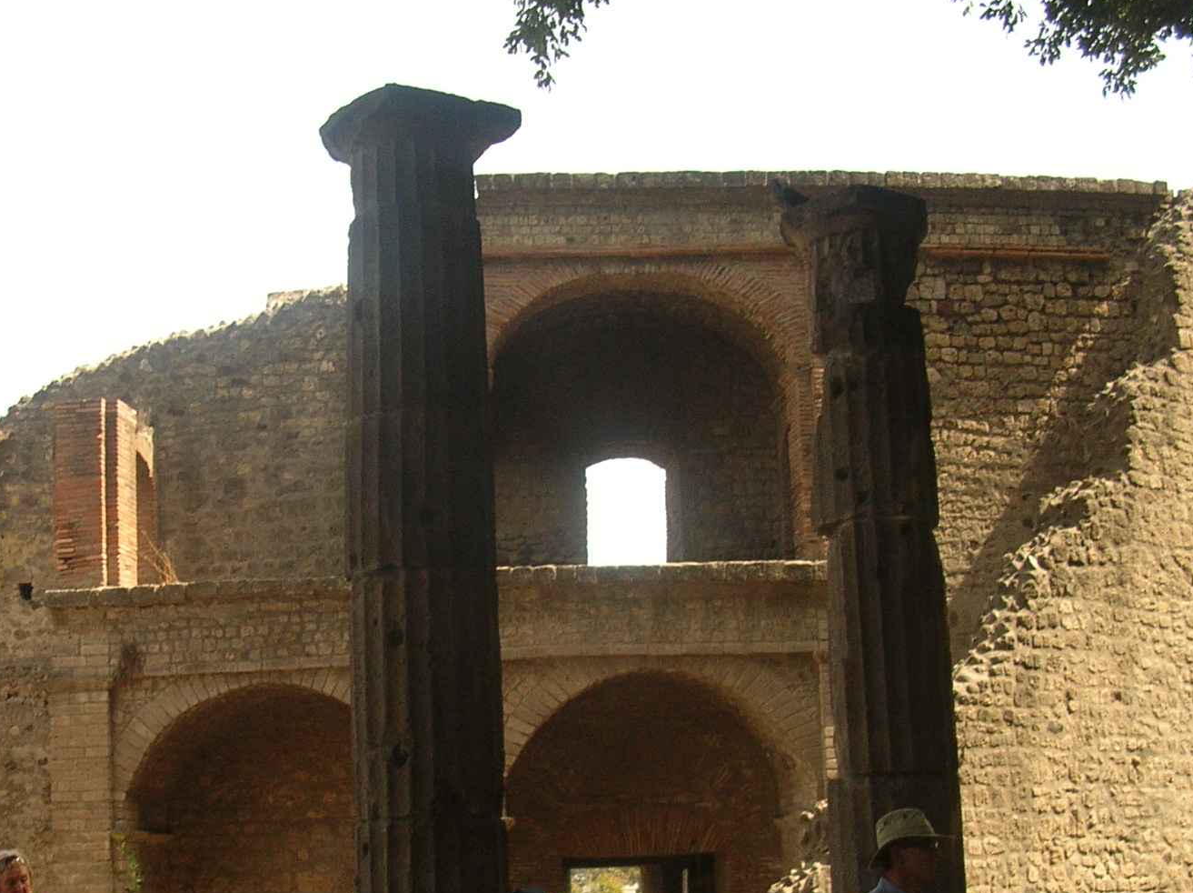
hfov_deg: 31.6
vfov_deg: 23.7
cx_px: 462
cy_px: 695
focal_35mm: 61
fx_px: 2100
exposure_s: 1/316
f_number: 2.8
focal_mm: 5.8
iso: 50
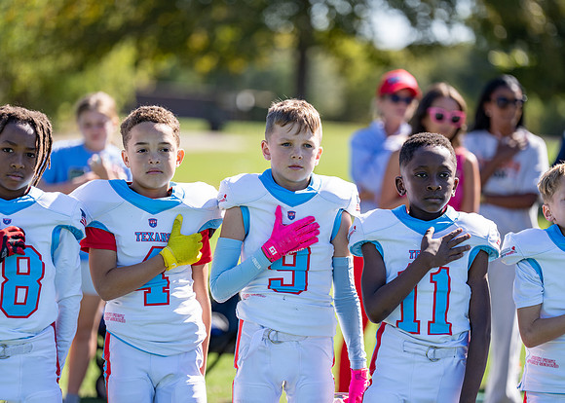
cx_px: 286
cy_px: 216
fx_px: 2979
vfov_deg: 7.7
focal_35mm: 186
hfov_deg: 10.8
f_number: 2.8
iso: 125
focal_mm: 160
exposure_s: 1/1000
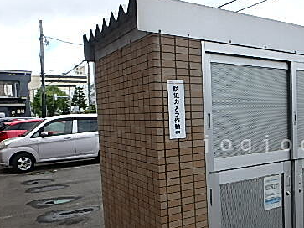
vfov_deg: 38.4
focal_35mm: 37
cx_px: 259
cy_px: 143
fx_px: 325
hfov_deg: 46.5
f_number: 3.5
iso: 125
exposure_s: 1/640
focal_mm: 3.7
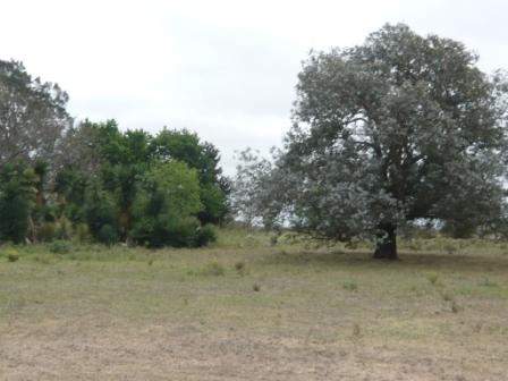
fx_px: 660
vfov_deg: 32.2
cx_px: 254
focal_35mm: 45
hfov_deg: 42.1
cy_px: 190
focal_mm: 4.9
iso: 100
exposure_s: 1/125
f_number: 8
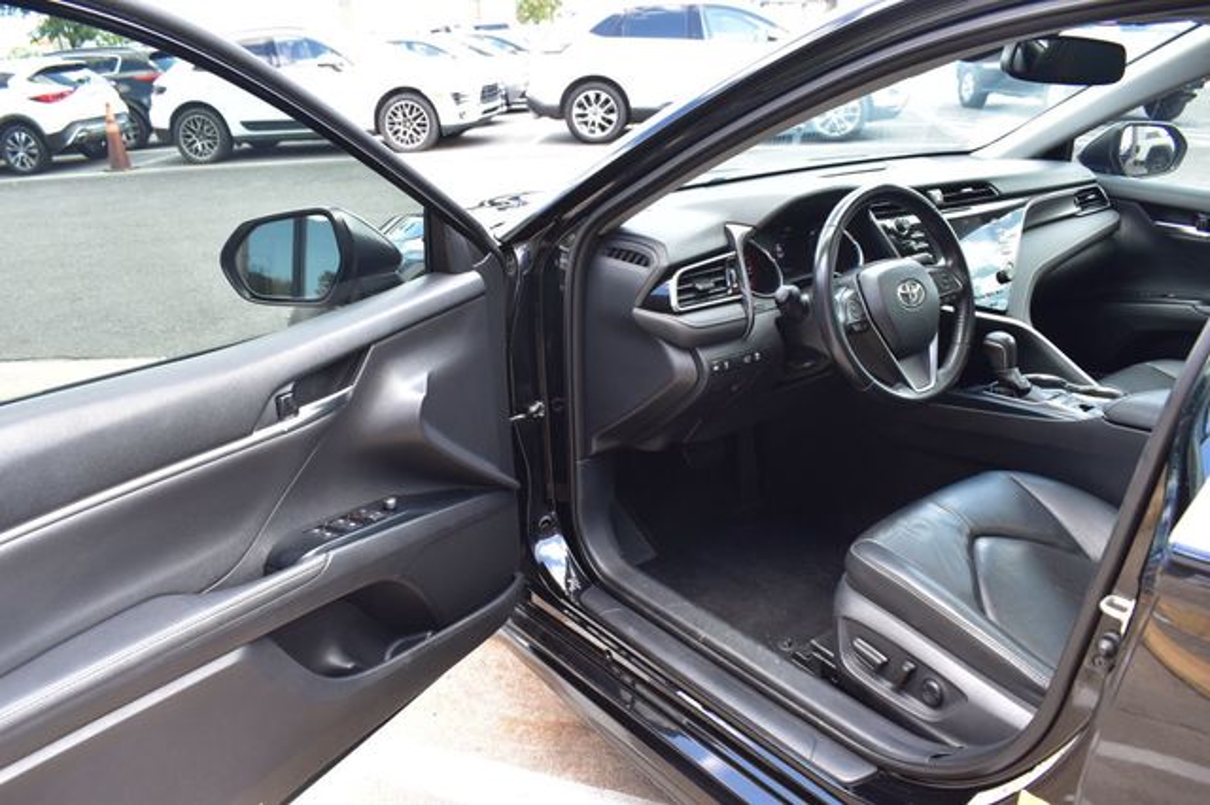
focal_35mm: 27
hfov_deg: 67.4
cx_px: 605
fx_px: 907
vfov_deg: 47.9
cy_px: 402
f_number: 8
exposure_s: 1/50
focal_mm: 18
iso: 400
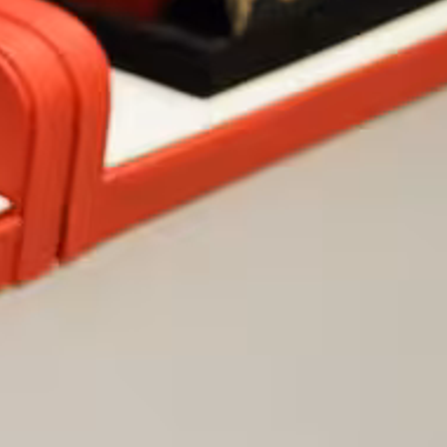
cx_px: -826
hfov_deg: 8.1
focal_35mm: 188
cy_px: -134
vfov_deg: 9.2
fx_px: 2747
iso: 800
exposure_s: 1/80
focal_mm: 35
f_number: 4
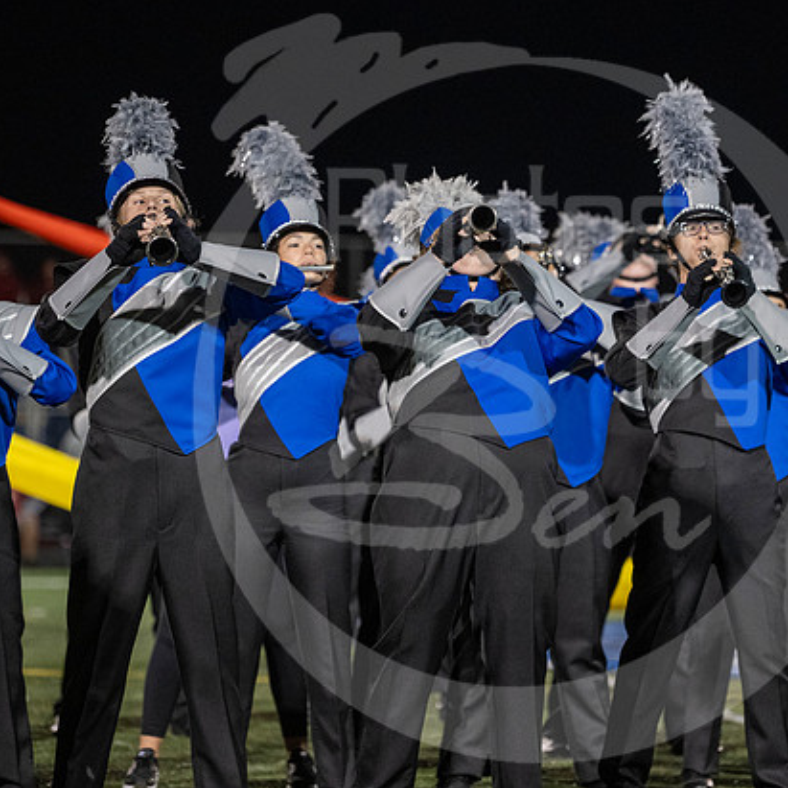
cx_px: 523
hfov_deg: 7.1
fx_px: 6387
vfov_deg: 7.1
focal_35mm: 248
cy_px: 306
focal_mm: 155
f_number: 2.8
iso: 4000
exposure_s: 1/500
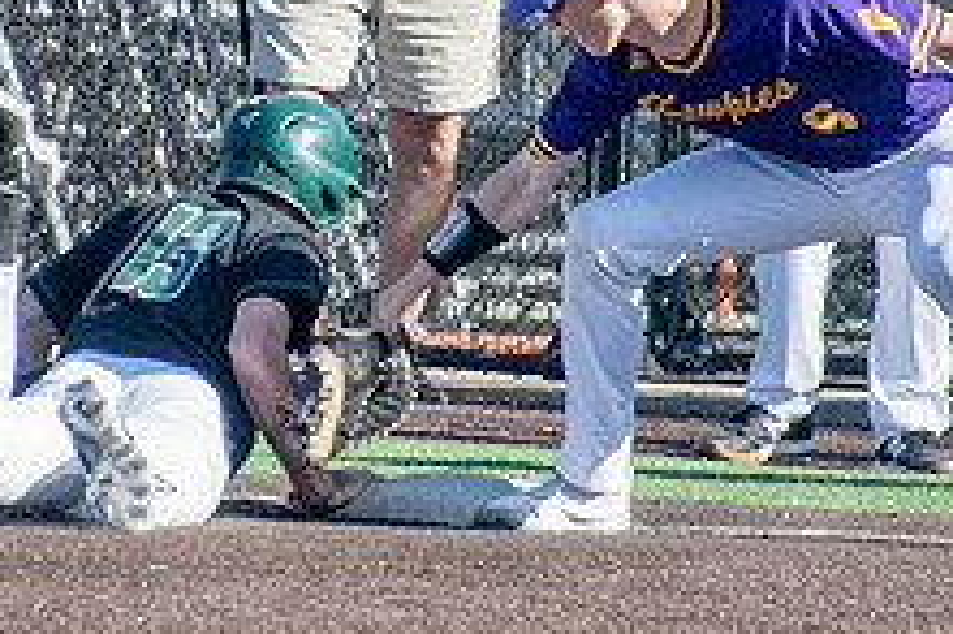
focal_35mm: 1577
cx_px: 341
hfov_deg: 1.3
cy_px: 114
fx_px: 41714
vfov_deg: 0.9
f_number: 6.3
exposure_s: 1/4000
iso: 2500
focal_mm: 400
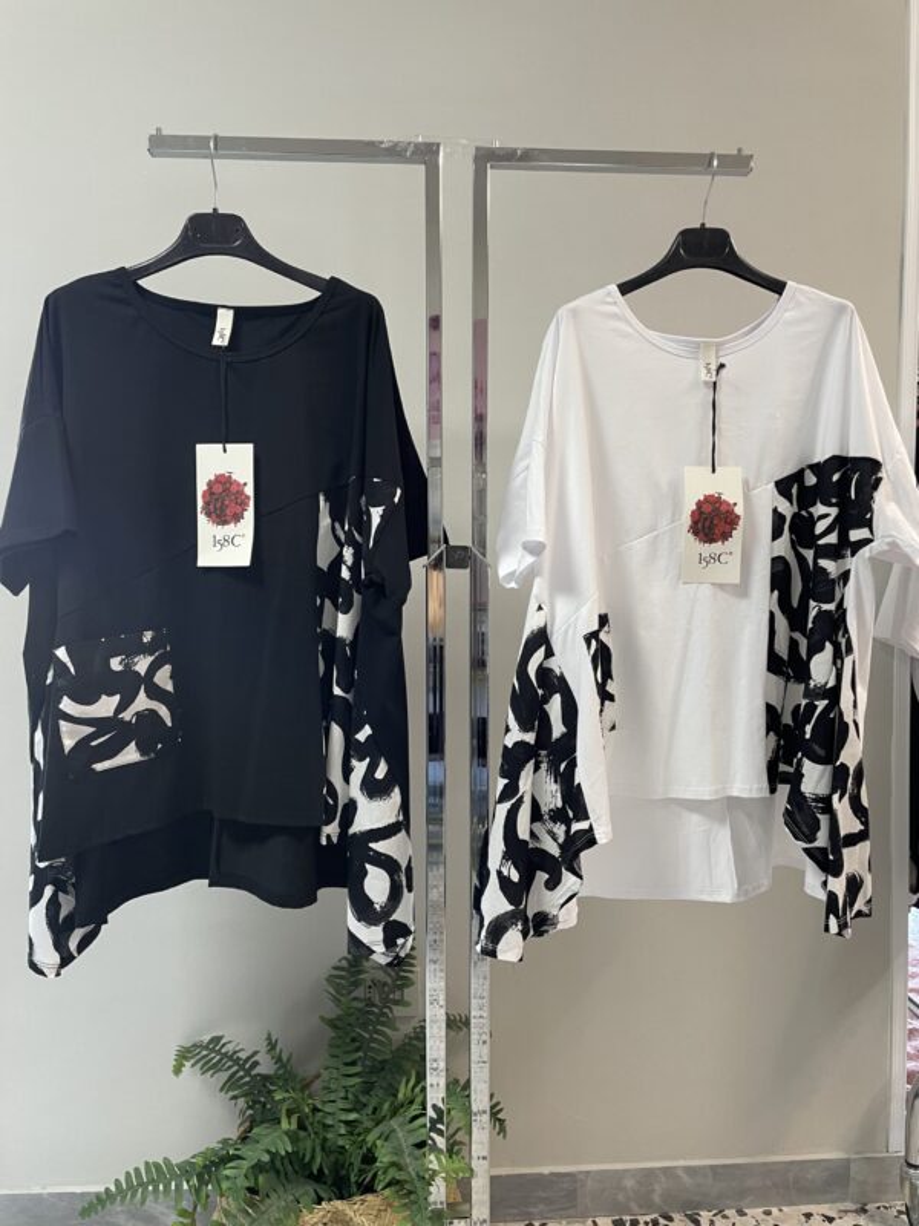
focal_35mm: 26
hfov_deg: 53.1
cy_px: 613
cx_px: 460
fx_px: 920
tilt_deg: -2.4
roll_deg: -0.2
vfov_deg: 67.3
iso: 80
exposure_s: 1/50
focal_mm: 4.2
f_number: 1.6
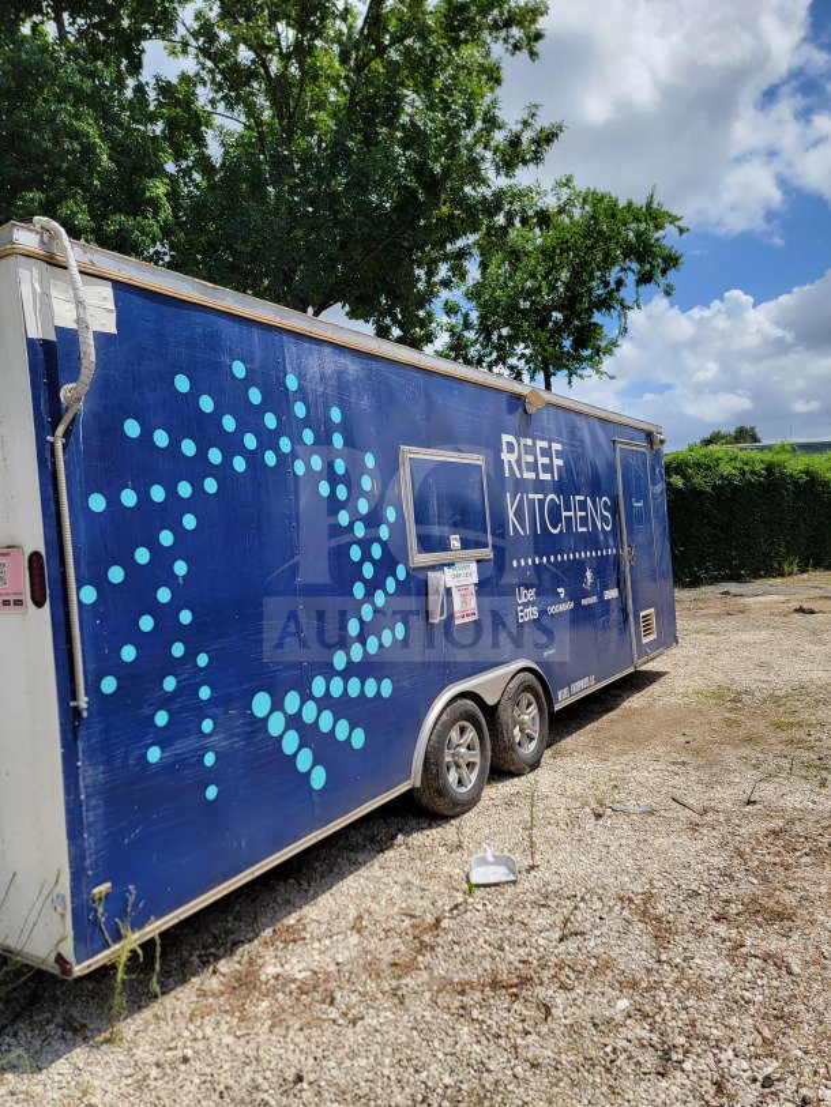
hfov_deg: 56.8
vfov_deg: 71.6
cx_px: 416
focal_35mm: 24
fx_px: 768
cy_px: 554
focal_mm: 6.7
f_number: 1.8
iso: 16
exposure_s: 1/968
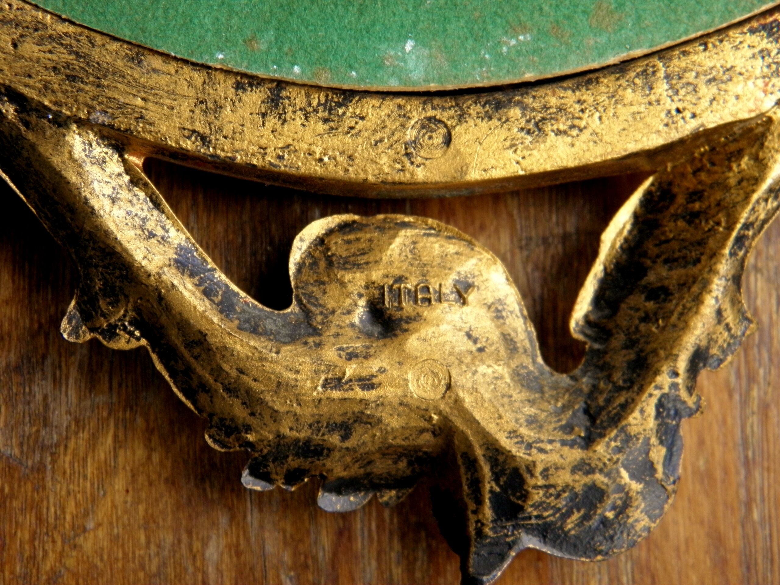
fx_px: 1803
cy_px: 292
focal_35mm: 80
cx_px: 390
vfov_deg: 18.4
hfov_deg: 24.4
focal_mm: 14.3
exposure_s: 1/40
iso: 200
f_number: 4.4
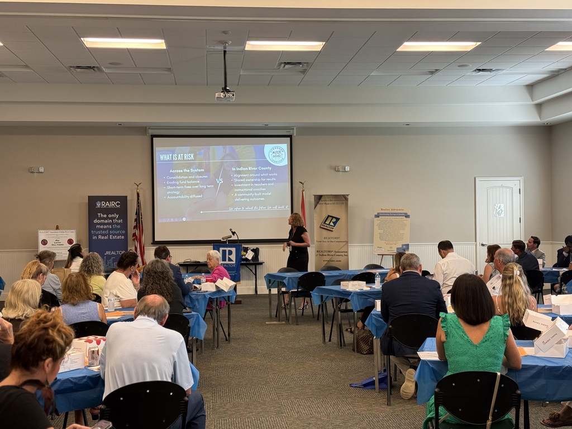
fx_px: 793
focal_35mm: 48
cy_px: 214
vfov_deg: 30.3
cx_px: 286
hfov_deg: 39.7
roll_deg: +0.6
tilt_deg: -0.1
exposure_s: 1/60
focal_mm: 6.76
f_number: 1.78
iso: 64
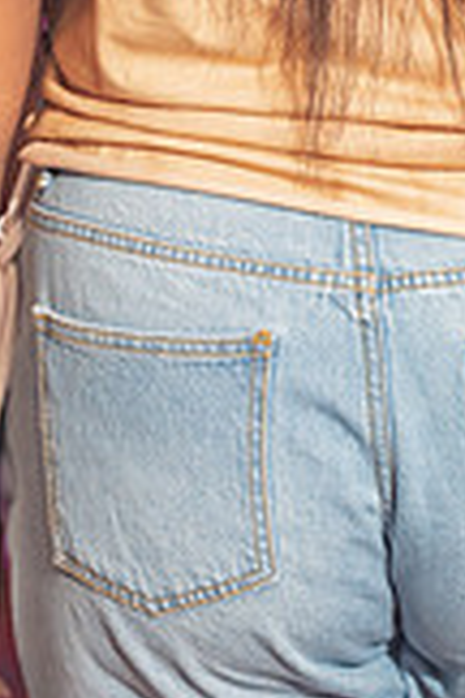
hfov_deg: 3.5
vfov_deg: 5.3
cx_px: 435
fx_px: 7498
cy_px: 194
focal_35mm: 387
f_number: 4.5
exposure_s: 1/250
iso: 800
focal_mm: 116
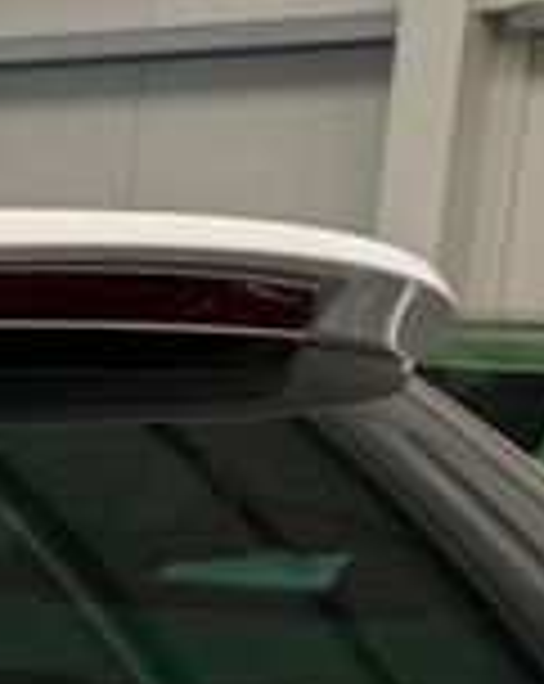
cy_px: 1431
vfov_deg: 11.0
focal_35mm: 158
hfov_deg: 8.9
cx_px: -724
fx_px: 3189
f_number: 1.78
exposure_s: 1/142
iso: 64
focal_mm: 6.76
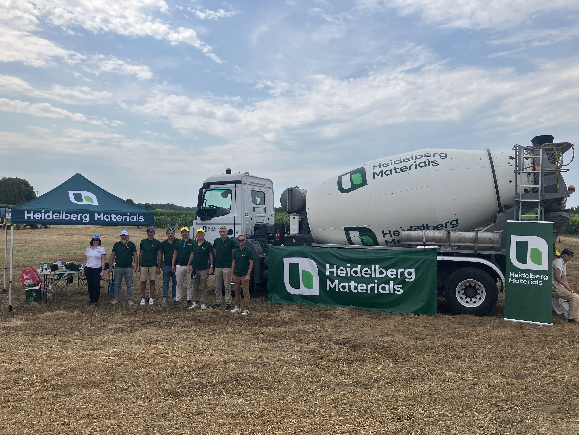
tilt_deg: +0.5
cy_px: 222
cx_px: 290
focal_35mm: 29
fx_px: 485
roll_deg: -2.0
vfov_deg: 48.2
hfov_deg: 61.7
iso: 32
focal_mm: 3.99
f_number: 1.8
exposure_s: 1/2857
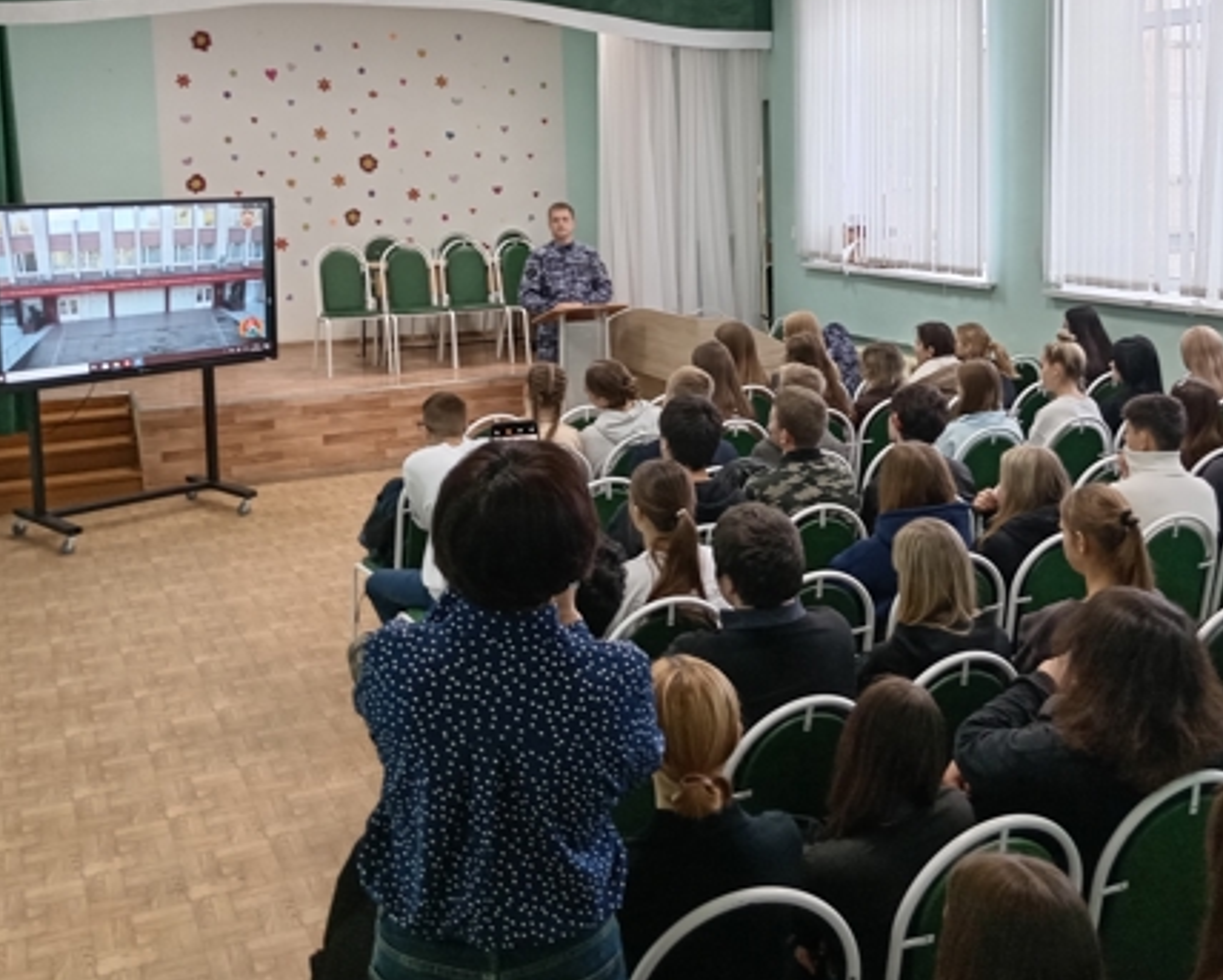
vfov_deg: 38.6
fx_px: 1376
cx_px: 759
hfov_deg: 47.5
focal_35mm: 38
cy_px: 309
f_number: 1.8
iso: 395
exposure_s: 1/25
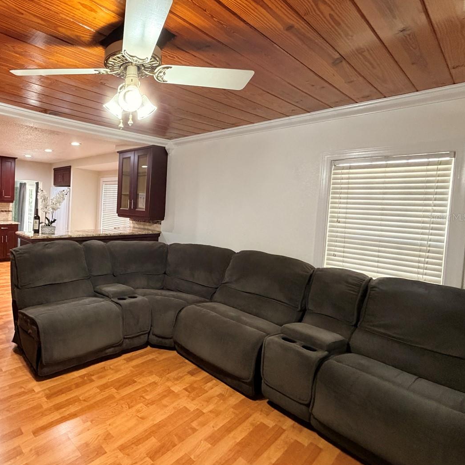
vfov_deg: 77.6
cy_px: 217
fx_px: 289
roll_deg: -2.5
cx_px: 113
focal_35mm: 19
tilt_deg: -2.7
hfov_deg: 72.0
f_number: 2.2
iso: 500
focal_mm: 2.22
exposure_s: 1/60
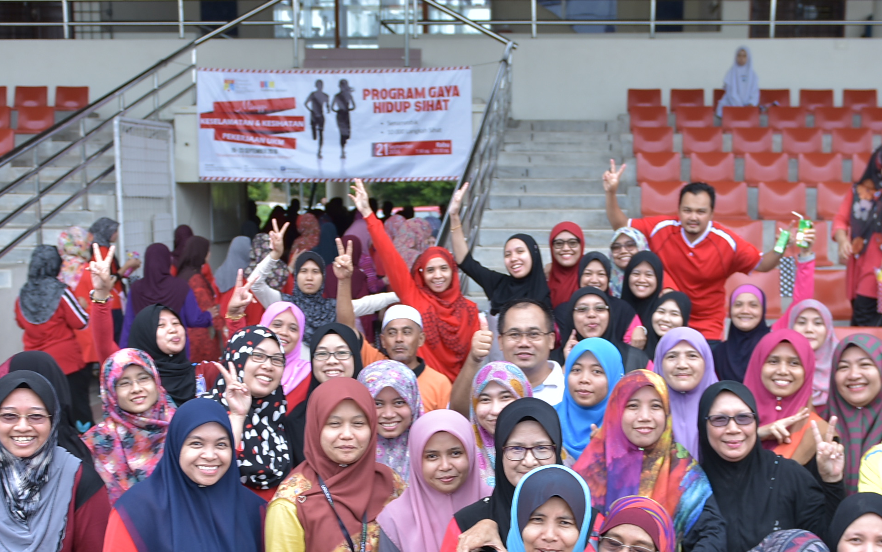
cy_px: 451
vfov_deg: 22.4
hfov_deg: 35.6
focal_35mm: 57
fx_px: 1370
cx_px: 488
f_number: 2.8
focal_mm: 24
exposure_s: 1/200
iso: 100
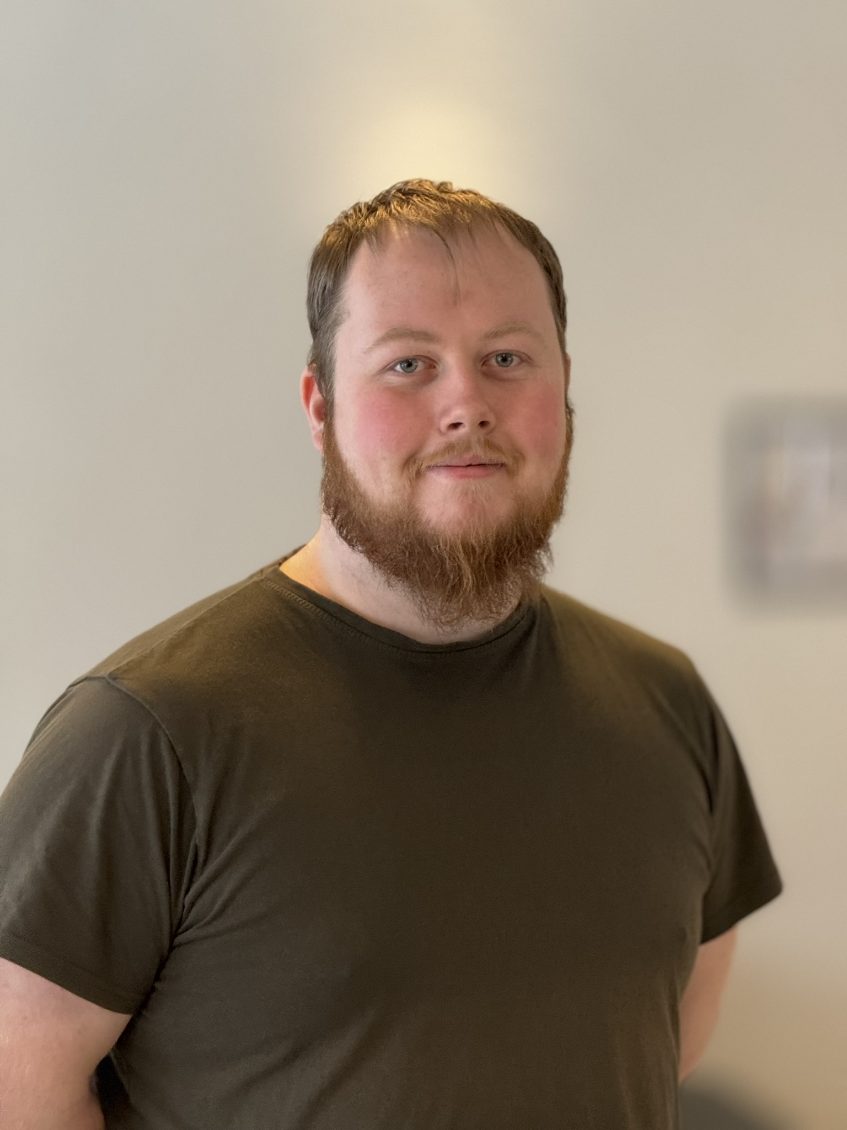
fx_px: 3915
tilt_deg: -1.1
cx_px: 424
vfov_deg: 16.4
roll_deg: -1.3
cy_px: 565
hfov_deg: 12.3
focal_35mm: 120
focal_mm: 15.66
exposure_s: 1/50
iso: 400
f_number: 2.8
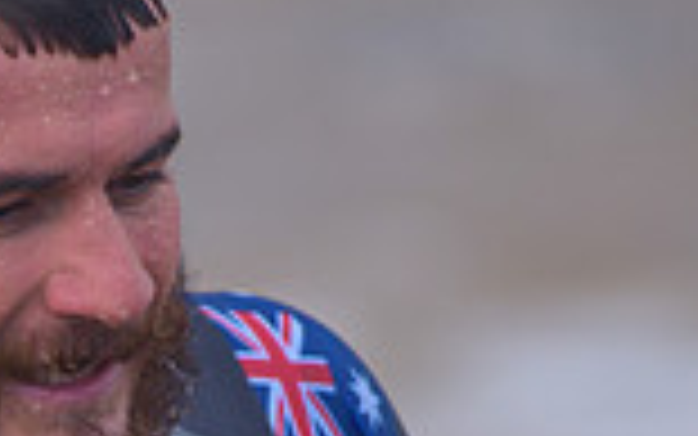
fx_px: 36918
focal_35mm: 1940
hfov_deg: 1.1
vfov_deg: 0.7
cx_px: -23
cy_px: 708
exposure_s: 1/800
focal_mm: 500
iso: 280
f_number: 5.6
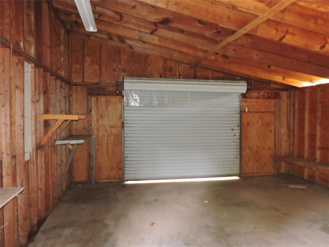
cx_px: 164
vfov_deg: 49.7
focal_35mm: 28
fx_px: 266
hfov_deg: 63.4
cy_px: 124
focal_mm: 5
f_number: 3.5
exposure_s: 1/10
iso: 560
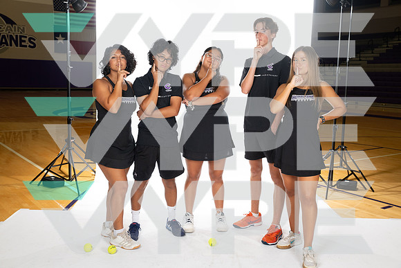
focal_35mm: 40
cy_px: 134
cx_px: 200
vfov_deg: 33.4
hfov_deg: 48.4
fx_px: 446
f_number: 7.1
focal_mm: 40
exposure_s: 1/320
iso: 800
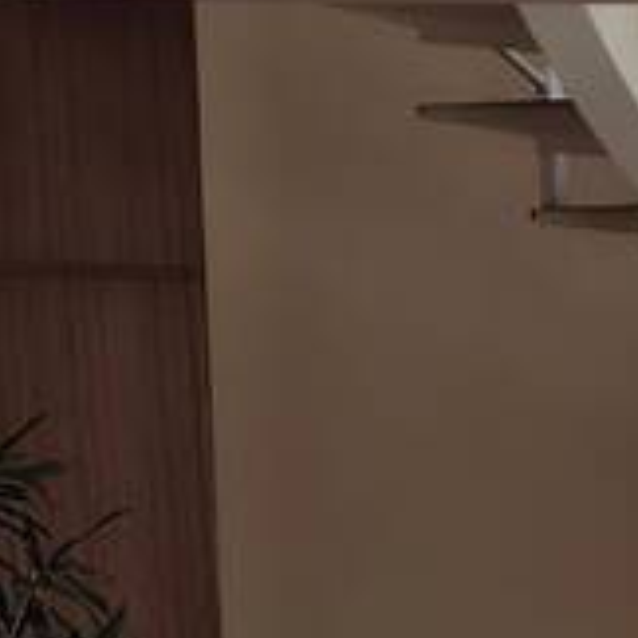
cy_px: 969
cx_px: 1949
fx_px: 4108
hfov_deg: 7.7
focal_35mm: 197
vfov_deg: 8.7
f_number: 1.7
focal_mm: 4.71
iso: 144
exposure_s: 1/178
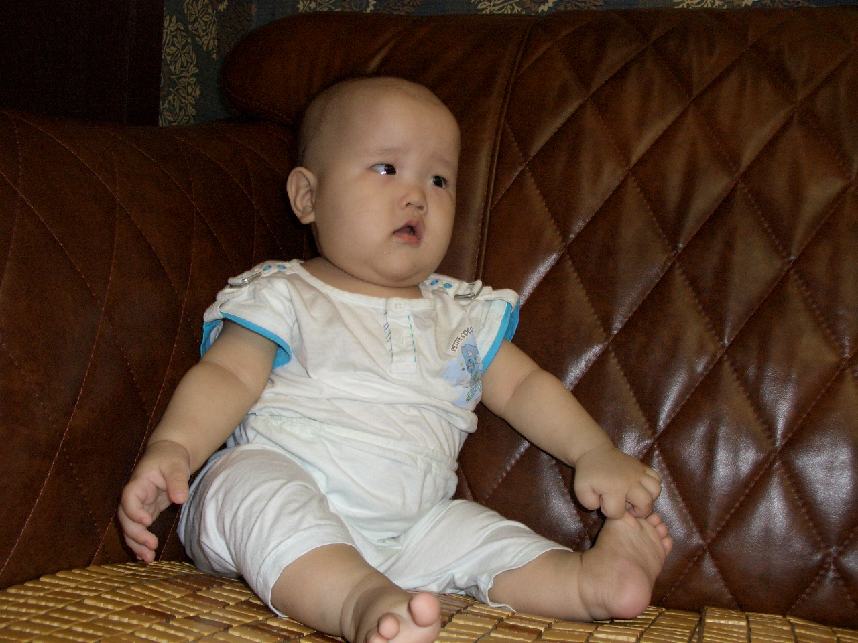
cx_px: 429
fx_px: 892
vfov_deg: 39.7
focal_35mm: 36
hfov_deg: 51.4
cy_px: 322
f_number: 2.9
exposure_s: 1/60
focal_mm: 7.8
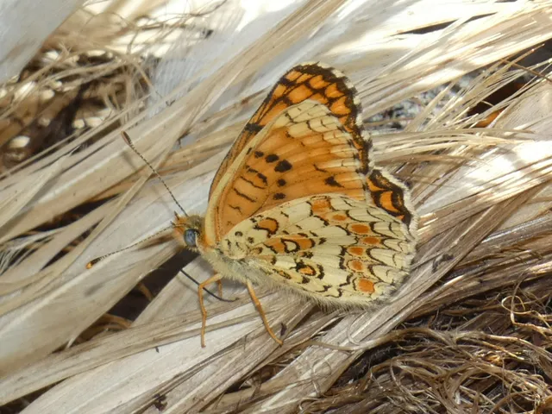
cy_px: 207
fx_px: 4640
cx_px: 276
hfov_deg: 6.8
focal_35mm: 291
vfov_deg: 5.1
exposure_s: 1/160
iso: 80
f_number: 5.5
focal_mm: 52.2
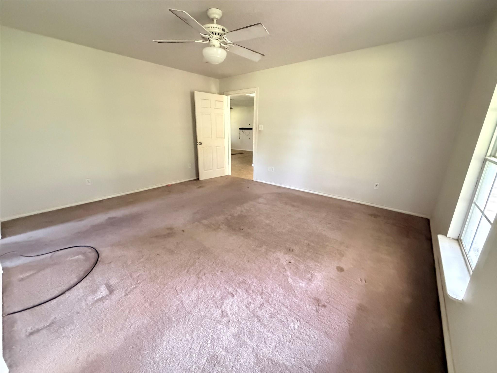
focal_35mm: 14
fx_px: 201
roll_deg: -0.4
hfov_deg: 102.1
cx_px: 248
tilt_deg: -16.4
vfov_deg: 85.7
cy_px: 186
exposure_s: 1/55
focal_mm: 2.22
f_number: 2.2
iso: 1250
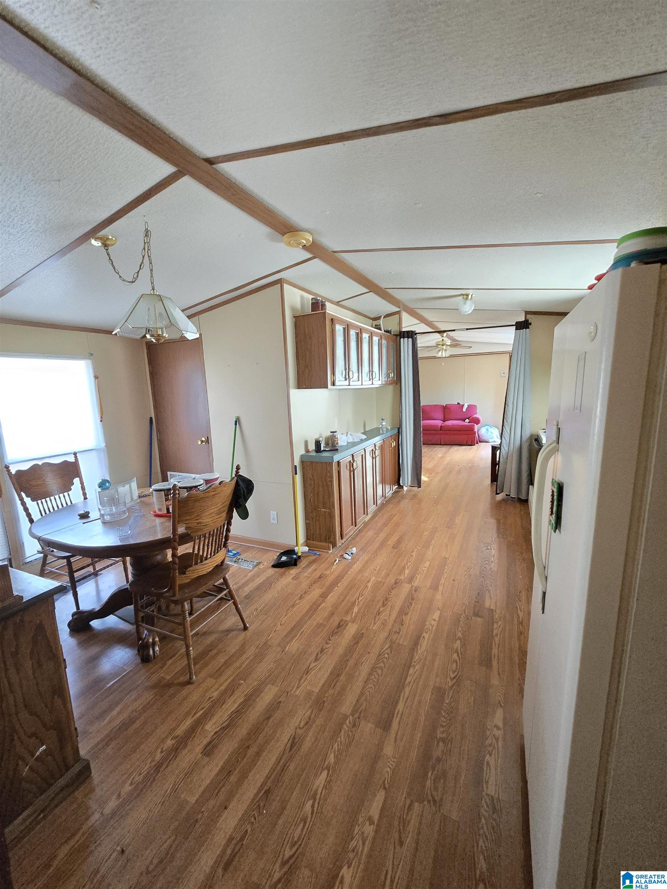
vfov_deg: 106.2
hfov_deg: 89.9
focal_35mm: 13
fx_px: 334
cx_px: 334
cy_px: 444
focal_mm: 2.2
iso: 1600
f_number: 2.2
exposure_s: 1/40
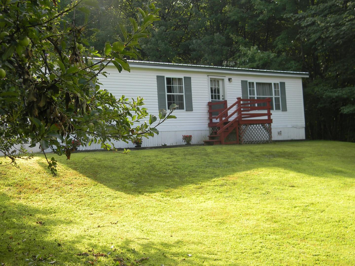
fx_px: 482
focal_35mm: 47
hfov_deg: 40.4
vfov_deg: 30.9
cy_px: 133
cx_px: 178
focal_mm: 8.6
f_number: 3.9
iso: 80
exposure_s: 1/163
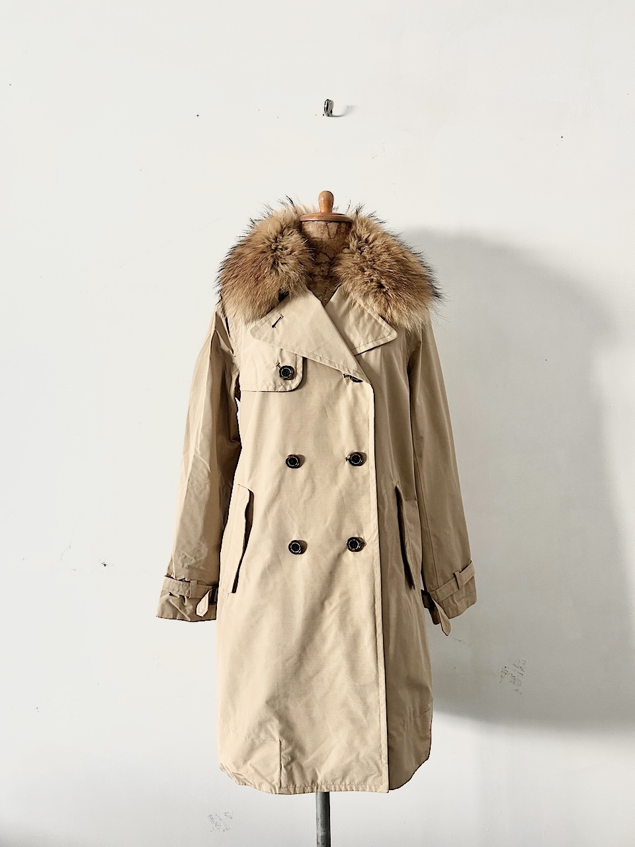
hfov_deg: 53.1
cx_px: 318
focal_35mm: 26
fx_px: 636
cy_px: 424
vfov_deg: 67.3
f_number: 1.5
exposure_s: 1/60
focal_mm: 5.7
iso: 125
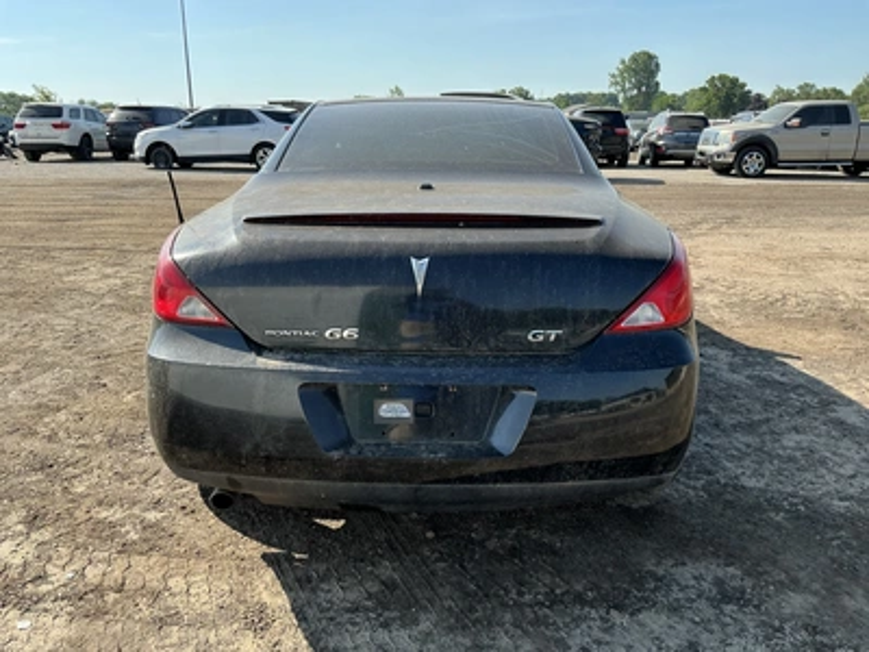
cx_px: 434
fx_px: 703
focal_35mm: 28
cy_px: 326
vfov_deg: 49.7
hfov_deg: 63.4
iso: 25
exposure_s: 1/759
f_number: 1.8
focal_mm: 3
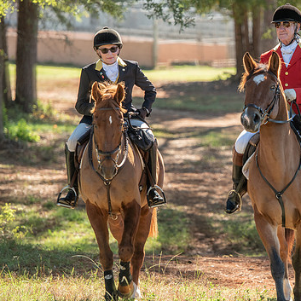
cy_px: 157
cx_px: 245
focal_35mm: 289
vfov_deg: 6.1
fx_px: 2843
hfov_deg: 6.1
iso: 280
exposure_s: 1/250
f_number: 4
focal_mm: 165
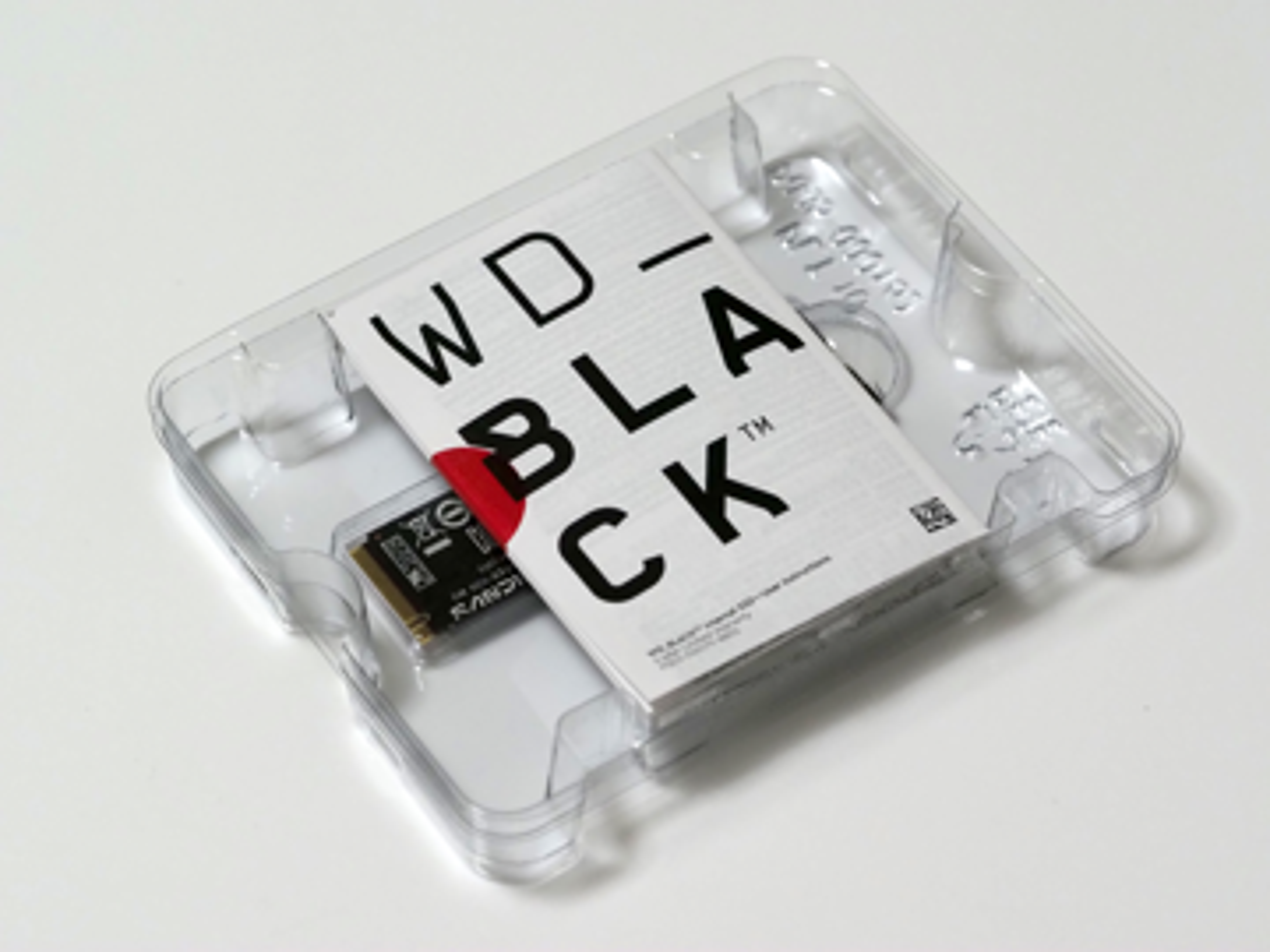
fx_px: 4403
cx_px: 635
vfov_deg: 12.3
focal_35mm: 120
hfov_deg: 16.4
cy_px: 476
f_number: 5.6
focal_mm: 60
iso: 2000
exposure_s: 1/125
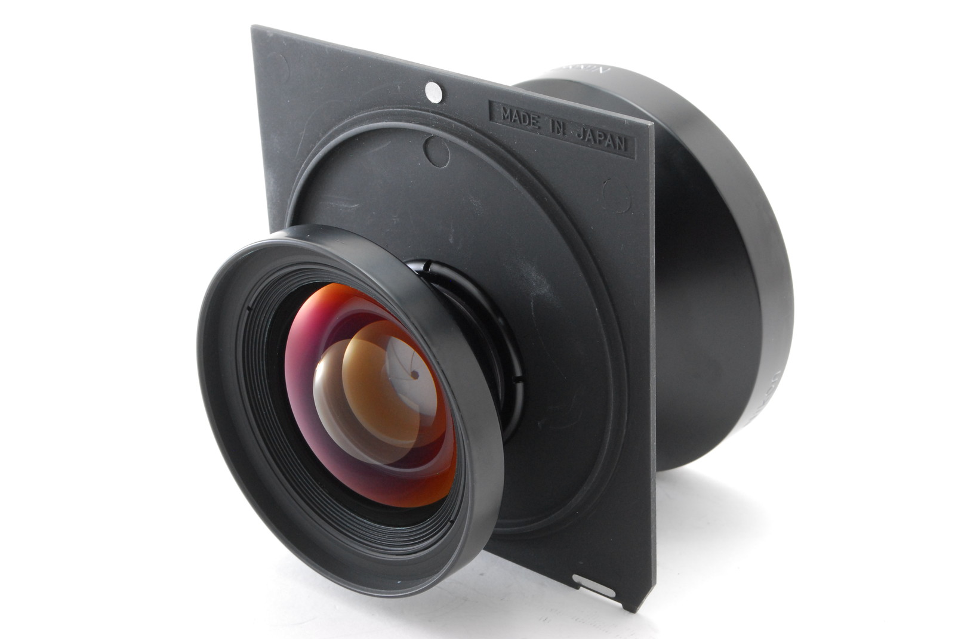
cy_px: 320
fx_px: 2191
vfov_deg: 16.6
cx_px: 478
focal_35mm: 82
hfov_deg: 24.6
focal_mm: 55
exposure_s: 1/125
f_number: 16
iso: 500
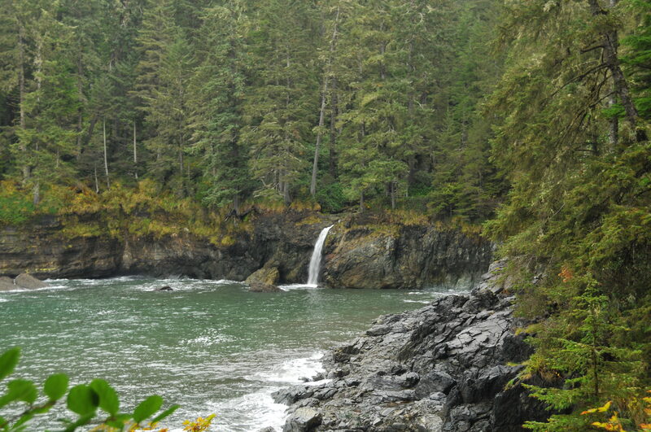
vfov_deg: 28.0
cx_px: 326
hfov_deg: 41.2
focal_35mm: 48
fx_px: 867
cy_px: 216
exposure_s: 1/15
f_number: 5
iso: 250
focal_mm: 32
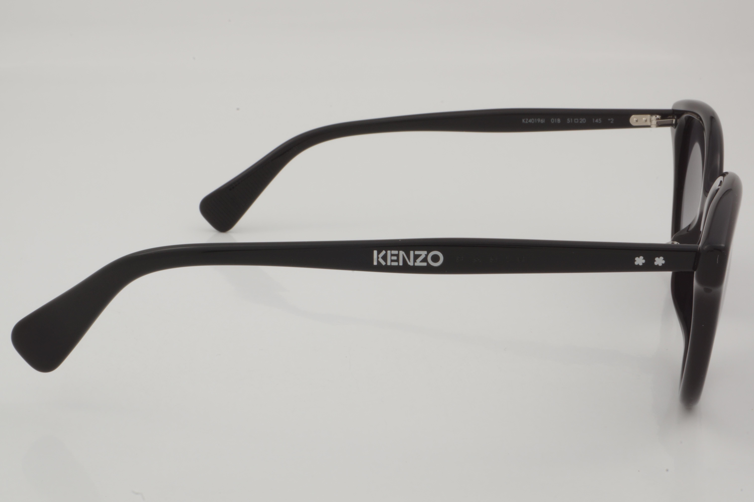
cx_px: 377
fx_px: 1414
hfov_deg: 29.9
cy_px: 251
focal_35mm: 68
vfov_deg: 20.2
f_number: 32
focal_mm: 45
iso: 100
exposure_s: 1/3
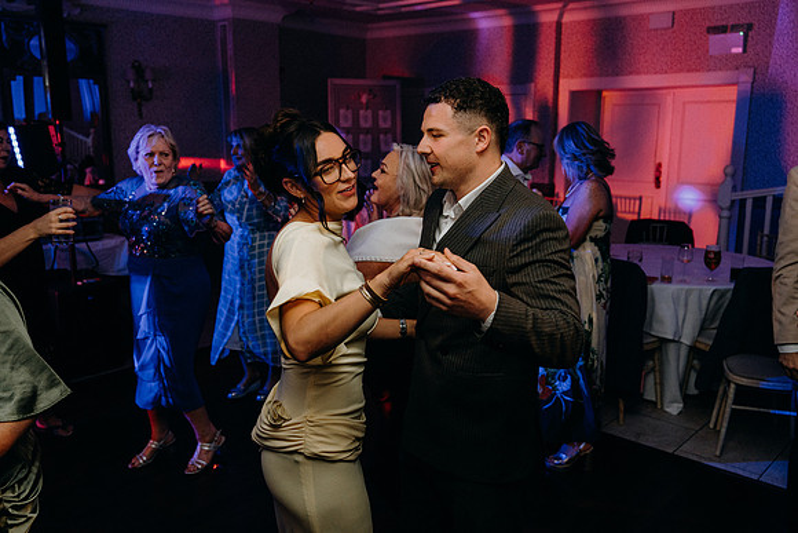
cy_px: 266
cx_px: 399
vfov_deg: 41.1
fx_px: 709
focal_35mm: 32
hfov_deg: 58.7
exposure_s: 1/160
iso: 2500
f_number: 3.5
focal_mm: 32
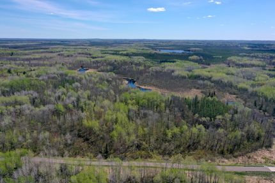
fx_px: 214
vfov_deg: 46.4
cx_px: 138
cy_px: 92
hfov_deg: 65.5
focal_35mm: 28
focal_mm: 10.26
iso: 100
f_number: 6.3
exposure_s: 1/640
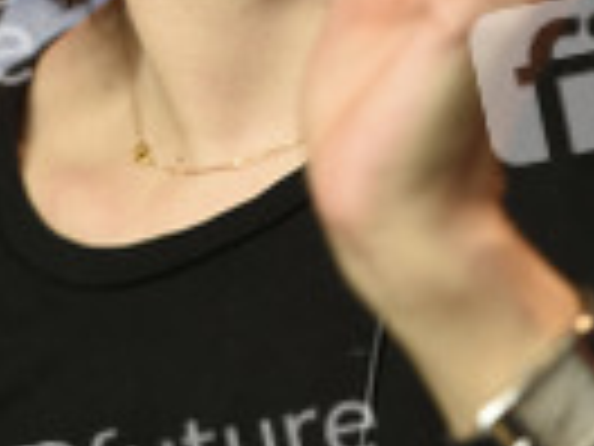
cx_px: 292
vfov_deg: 1.9
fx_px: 13453
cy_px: -167
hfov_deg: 2.5
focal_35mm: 784
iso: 640
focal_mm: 180
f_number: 3.5
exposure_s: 1/250
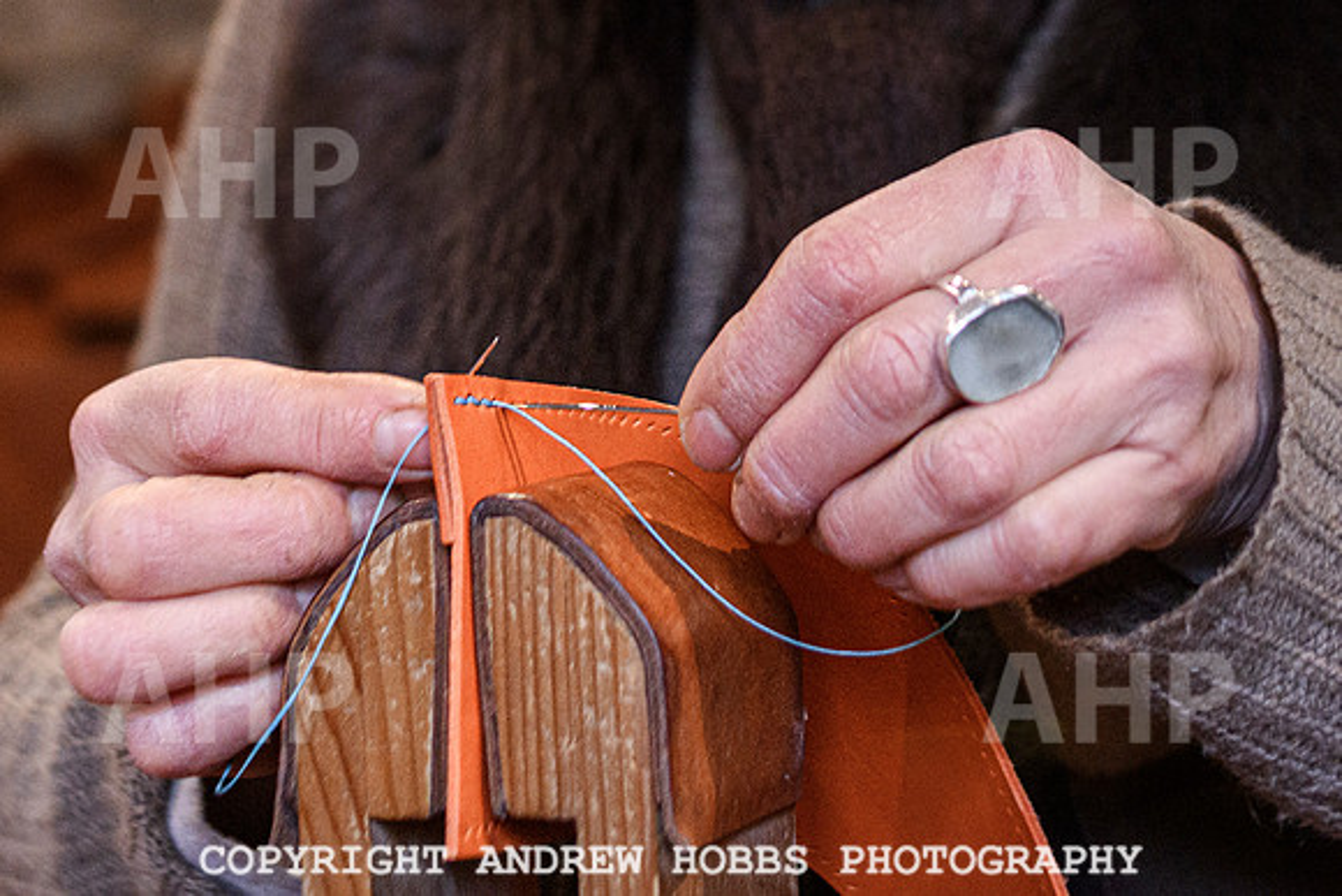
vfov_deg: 14.5
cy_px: -263
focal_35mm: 91
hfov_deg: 22.4
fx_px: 3377
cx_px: 896
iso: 1000
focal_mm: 35
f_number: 3.5
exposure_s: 1/100
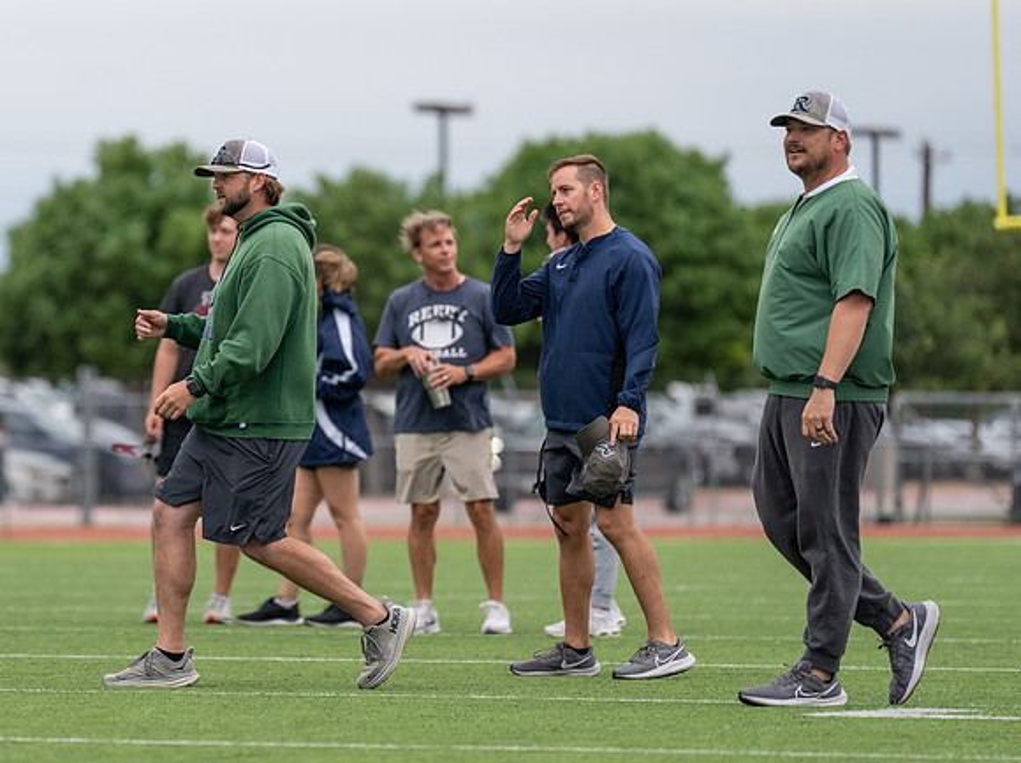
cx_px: 232
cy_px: 336
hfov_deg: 6.4
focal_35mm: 308
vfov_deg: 4.8
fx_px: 9066
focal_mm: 200
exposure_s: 1/1250
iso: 250
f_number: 2.8
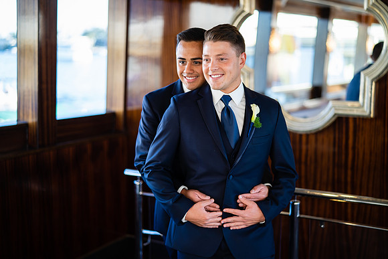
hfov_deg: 39.6
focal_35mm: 50
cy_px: 130
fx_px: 539
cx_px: 194
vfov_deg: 27.0
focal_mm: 50
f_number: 1.4
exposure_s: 1/200
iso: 160
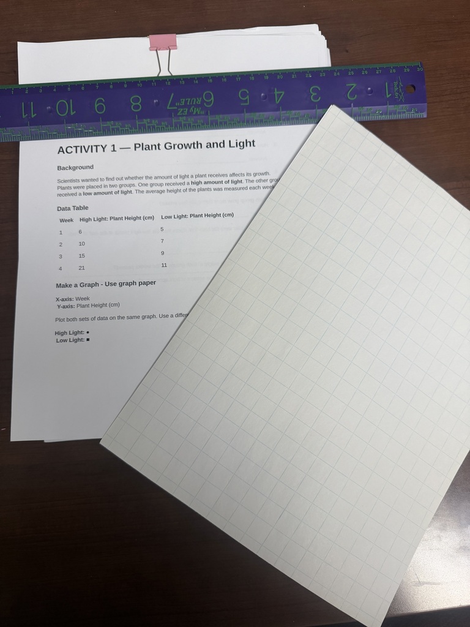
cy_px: 314
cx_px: 235
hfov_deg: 56.8
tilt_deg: -83.5
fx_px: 434
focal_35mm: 24
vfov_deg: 71.6
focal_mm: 6.76
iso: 200
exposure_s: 1/120
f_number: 1.78
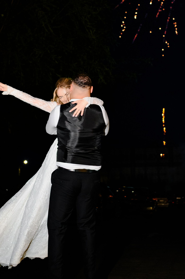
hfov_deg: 21.5
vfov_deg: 31.4
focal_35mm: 63
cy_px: 71
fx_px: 486
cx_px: 98
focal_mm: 35
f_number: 2.8
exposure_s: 1/125
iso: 1600
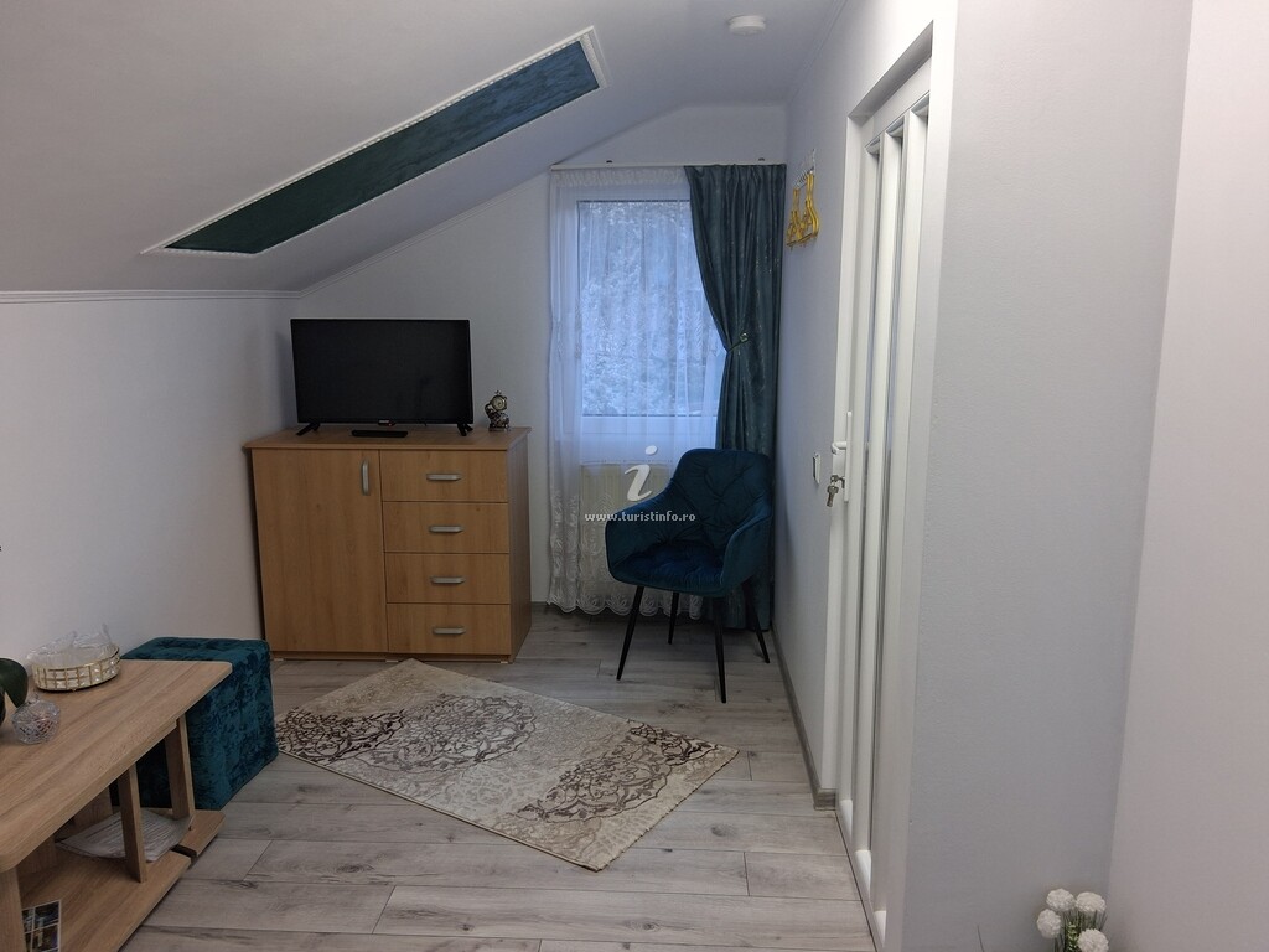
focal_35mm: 26
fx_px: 953
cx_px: 634
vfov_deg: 53.1
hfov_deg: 67.3
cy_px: 476
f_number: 1.8
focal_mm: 3.98
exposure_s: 1/100
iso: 100
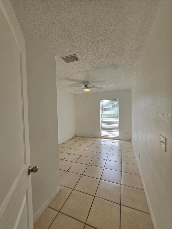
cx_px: 86
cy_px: 114
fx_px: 86
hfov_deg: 89.9
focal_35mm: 13
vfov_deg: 106.2
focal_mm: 2.2
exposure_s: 1/338
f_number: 1.9
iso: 32
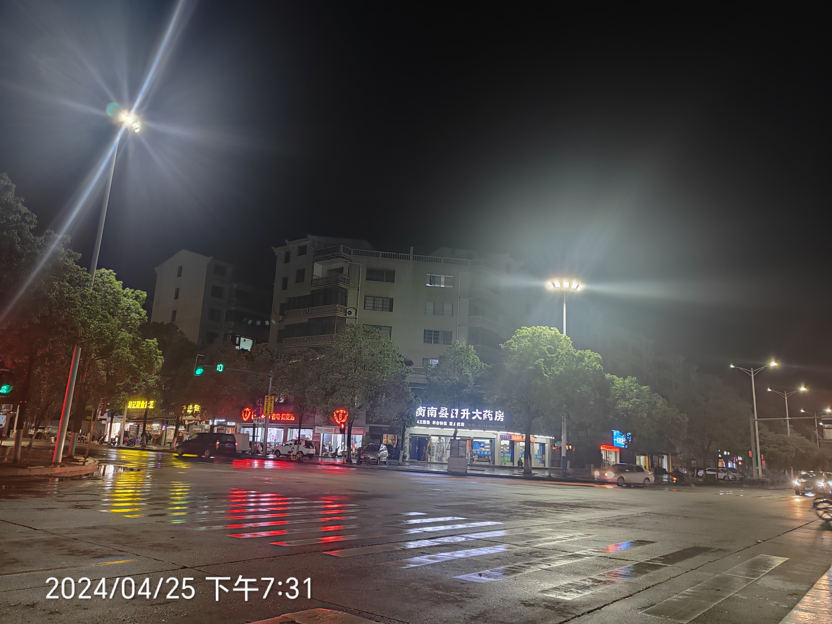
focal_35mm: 27
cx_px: 416
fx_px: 649
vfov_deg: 51.4
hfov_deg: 65.3
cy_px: 312
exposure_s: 1/50
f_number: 1.8
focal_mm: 6.14
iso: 6400
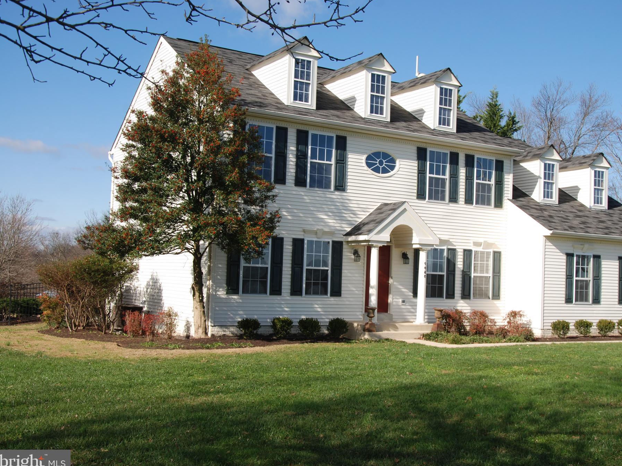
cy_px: 237
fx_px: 773
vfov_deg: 33.6
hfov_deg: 43.8
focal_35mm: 43
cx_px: 350
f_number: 8
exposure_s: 1/250
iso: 100
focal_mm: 26
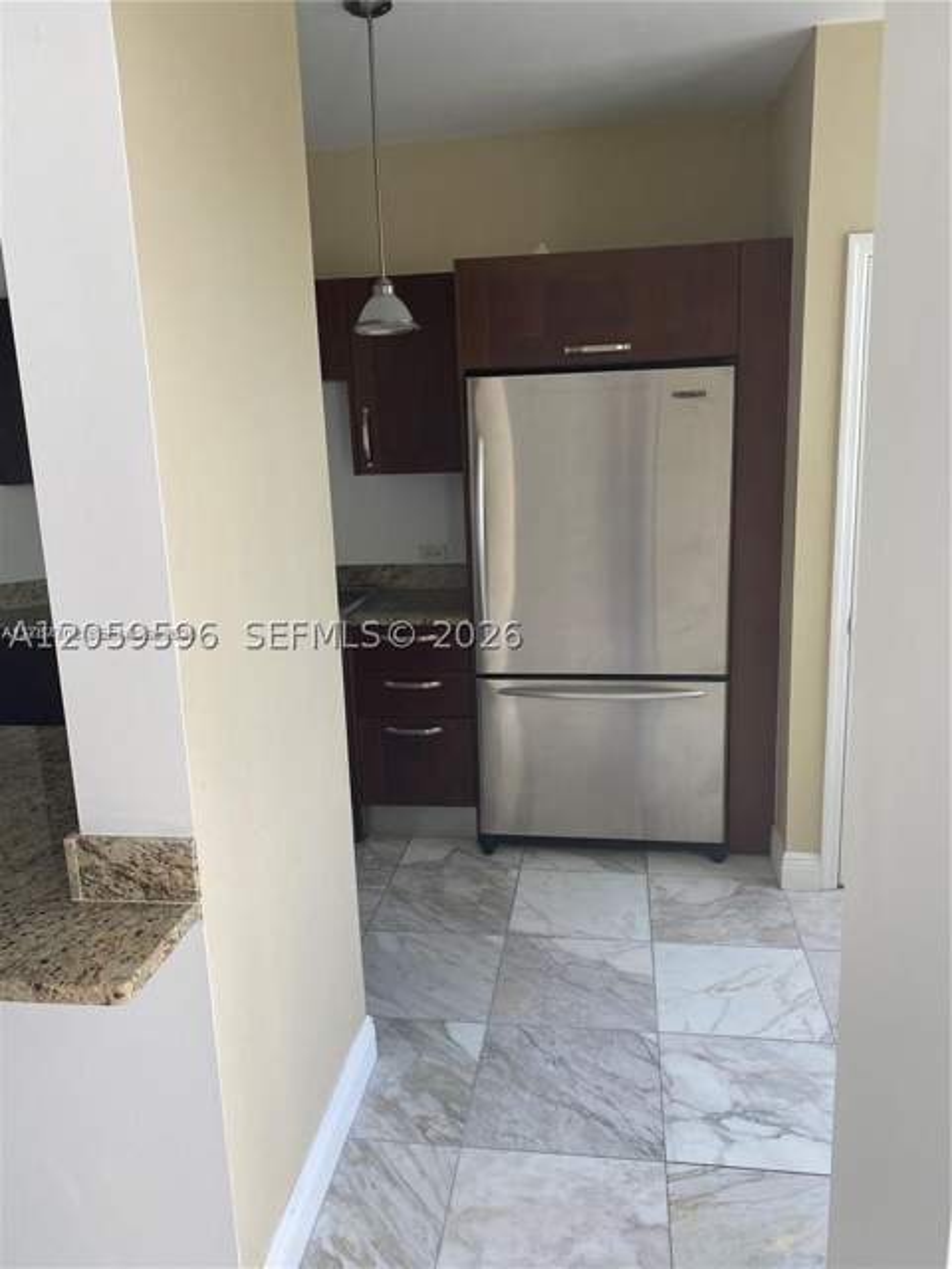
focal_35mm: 26
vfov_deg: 67.3
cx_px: 476
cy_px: 634
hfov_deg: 53.1
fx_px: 953
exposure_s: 1/122
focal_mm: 4.25
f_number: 1.8
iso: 80
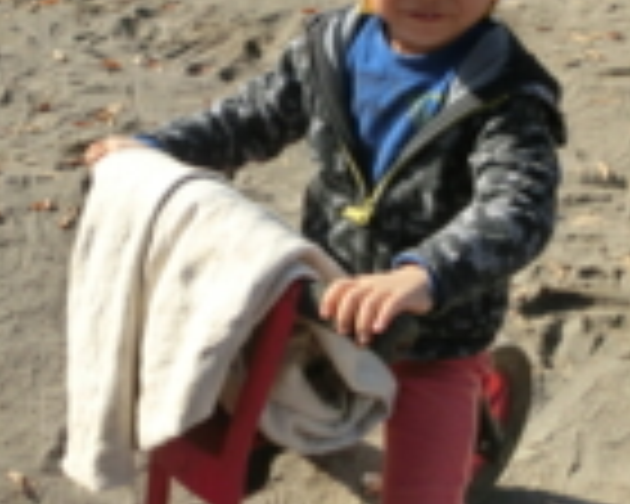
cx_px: 212
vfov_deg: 22.5
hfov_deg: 28.1
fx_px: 1249
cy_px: 99
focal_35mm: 67
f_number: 3
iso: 80
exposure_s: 1/800
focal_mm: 4.24
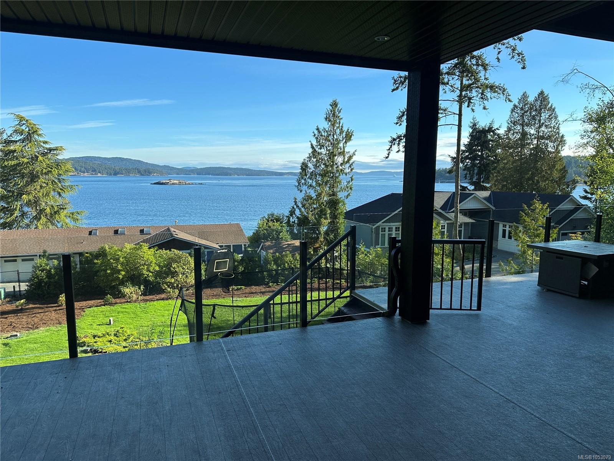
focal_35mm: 24
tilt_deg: -7.8
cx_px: 307
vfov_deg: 56.8
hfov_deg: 71.6
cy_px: 230
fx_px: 426
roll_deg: -0.2
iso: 80
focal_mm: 6.86
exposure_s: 1/1916
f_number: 1.78
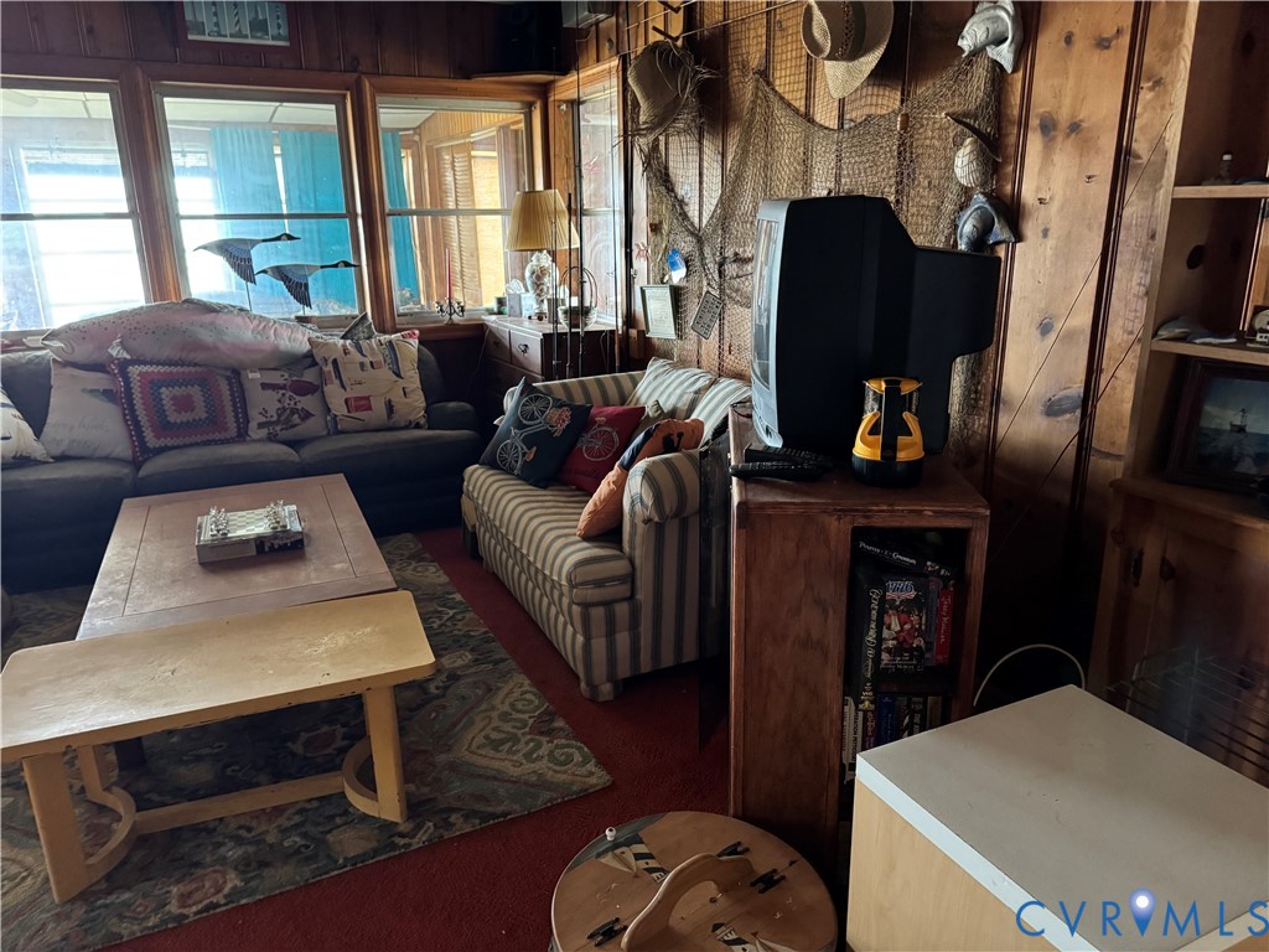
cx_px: 634
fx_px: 880
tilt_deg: -15.6
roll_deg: +0.7
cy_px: 476
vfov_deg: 56.8
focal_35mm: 24
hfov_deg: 71.6
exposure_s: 1/40
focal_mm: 6.76
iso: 1000
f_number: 1.78
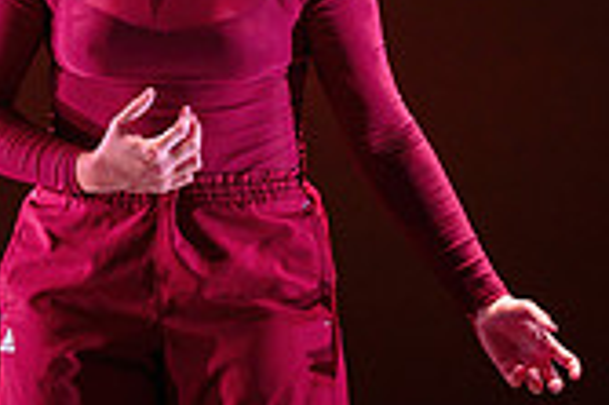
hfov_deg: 5.6
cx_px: -142
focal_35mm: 366
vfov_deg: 3.7
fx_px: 6185
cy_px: 334
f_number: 1.4
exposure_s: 1/400
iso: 1250
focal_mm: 105
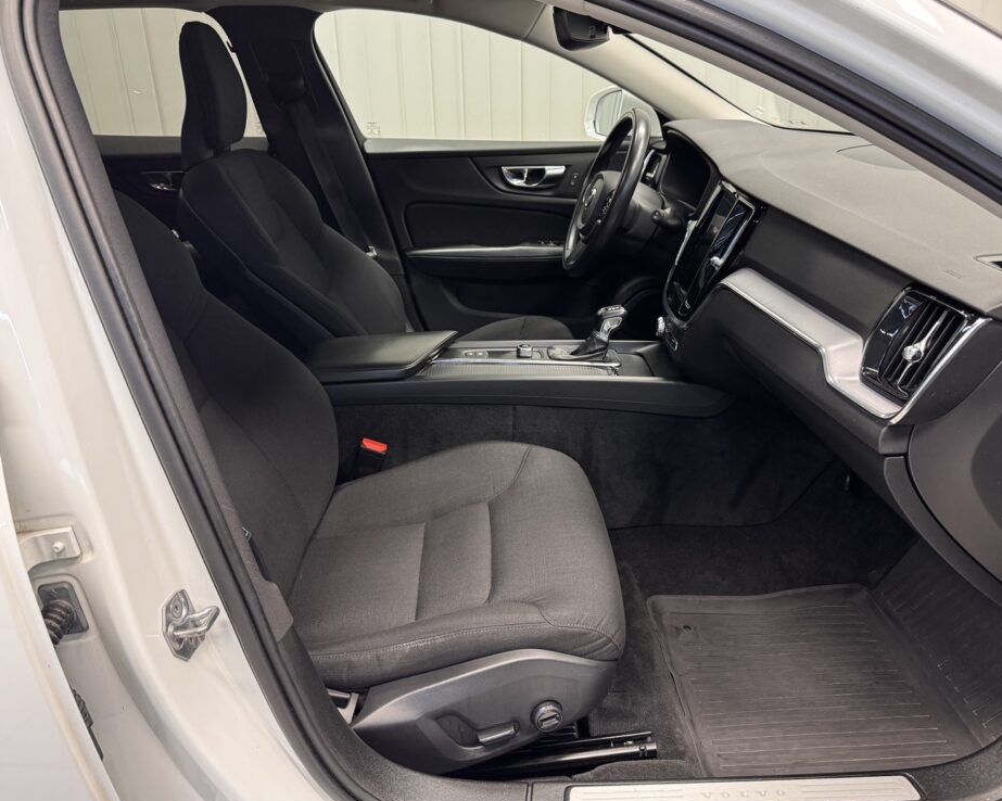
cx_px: 503
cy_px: 408
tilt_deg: -23.8
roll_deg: +1.3
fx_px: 771
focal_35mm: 26
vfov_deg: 54.9
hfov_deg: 66.0
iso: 250
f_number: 1.78
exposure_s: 1/42
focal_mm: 6.76
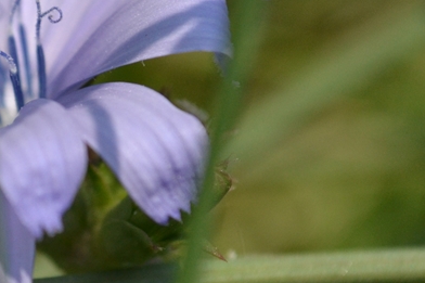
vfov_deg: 5.7
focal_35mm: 242
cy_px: 130
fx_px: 2861
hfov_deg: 8.4
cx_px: -9
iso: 800
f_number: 7.1
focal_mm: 55
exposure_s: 1/4000
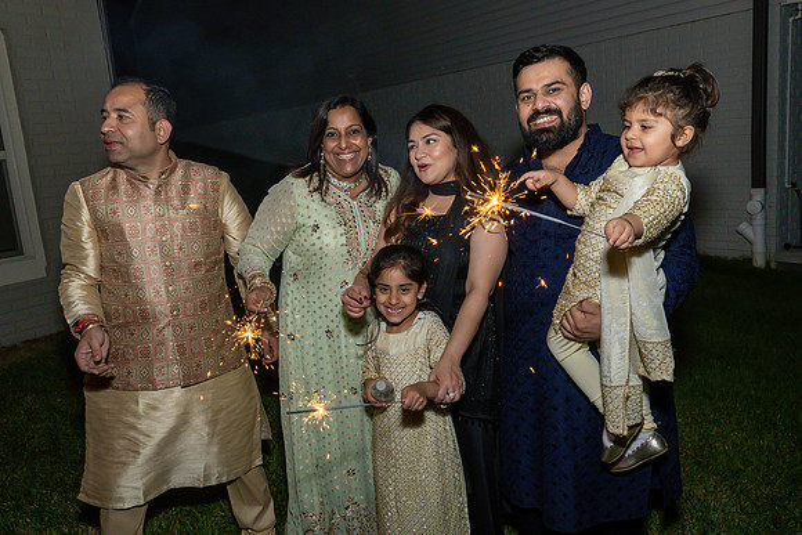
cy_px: 254
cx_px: 401
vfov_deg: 49.1
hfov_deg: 68.9
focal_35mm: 26
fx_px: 585
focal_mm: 17
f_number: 8
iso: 640
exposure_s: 1/250
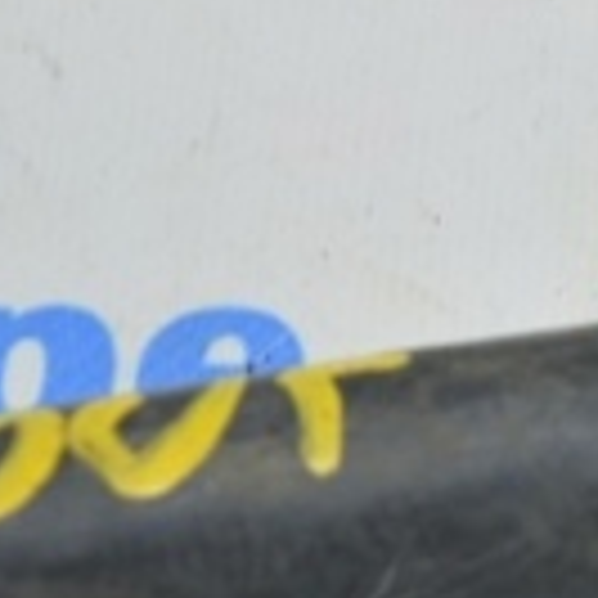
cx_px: 1353
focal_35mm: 337
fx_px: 6587
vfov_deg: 5.2
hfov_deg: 5.1
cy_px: 290
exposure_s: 1/20
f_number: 5.6
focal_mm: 55
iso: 400
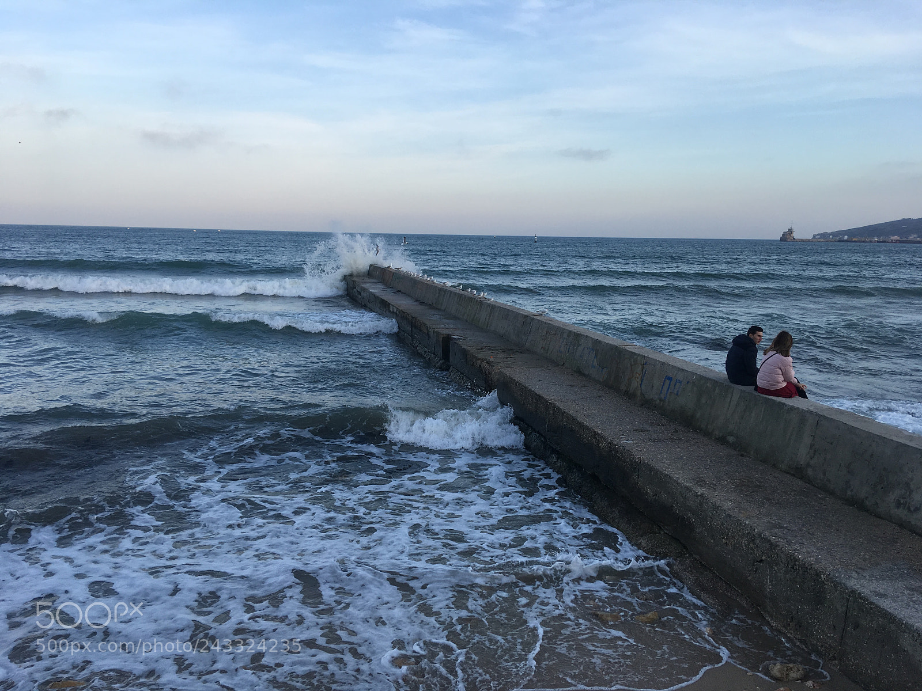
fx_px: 772
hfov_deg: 61.7
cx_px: 461
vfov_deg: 48.2
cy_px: 346
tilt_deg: -9.4
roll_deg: -1.1
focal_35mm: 29
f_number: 2.2
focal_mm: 4.15
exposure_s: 1/541
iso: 25
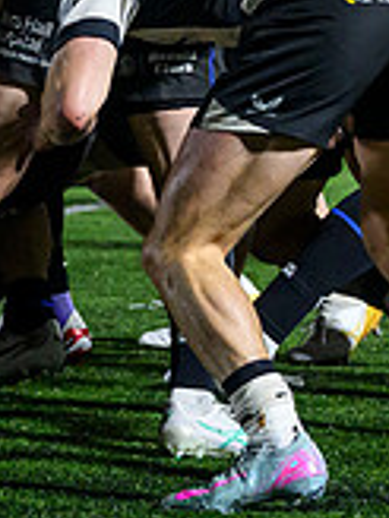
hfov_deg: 3.9
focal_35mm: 377
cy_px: 327
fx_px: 5649
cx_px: -525
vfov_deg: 5.3
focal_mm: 76
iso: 4000
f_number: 3.5
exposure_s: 1/1600
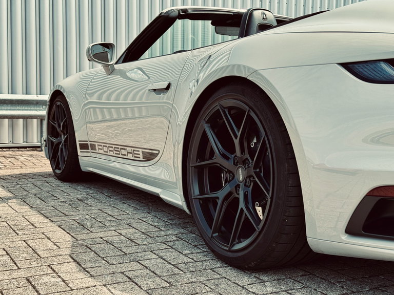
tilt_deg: -4.9
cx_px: 197
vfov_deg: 30.3
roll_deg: -0.6
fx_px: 546
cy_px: 148
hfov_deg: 39.7
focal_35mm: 48
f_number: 1.78
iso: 64
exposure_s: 1/1984
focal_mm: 6.76
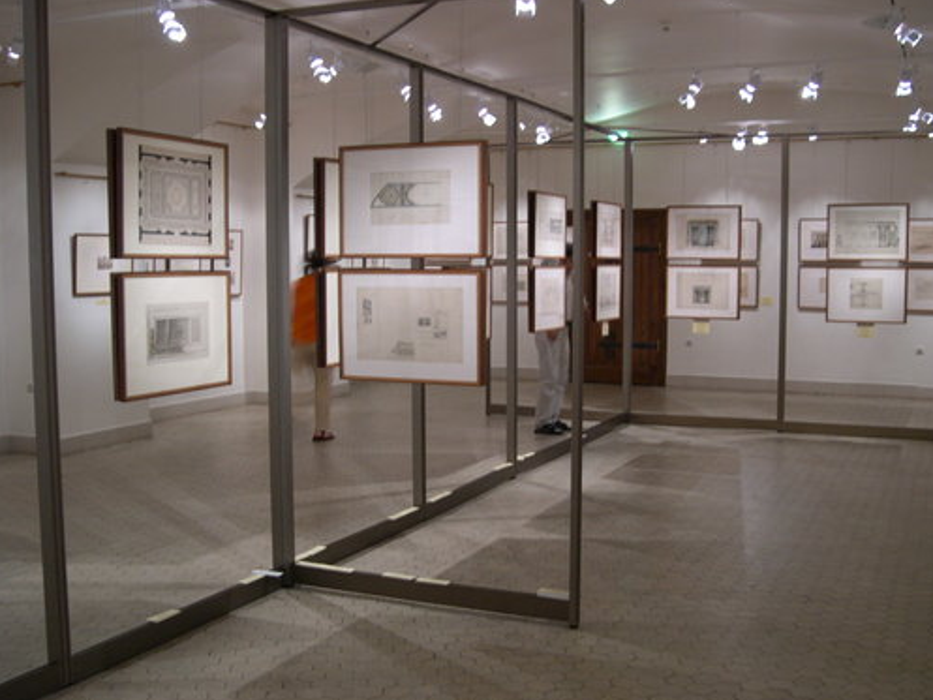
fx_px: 1051
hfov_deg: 47.9
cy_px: 352
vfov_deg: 36.8
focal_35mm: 39
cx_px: 460
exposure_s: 1/4.6
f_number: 2.8
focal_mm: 8
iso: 126
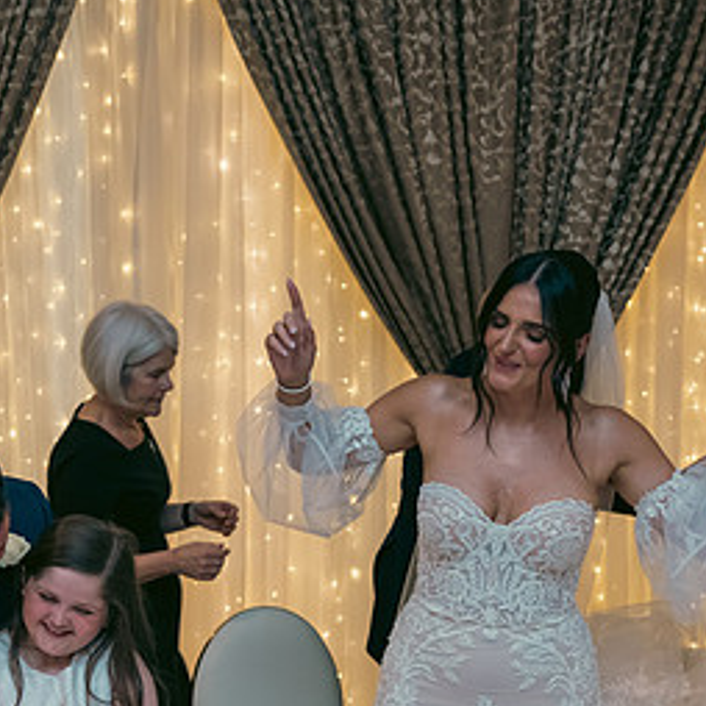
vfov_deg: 24.4
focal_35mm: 70
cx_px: 258
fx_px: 1615
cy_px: 516
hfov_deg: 24.6
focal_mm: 36
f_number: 3.5
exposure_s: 1/160
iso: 800
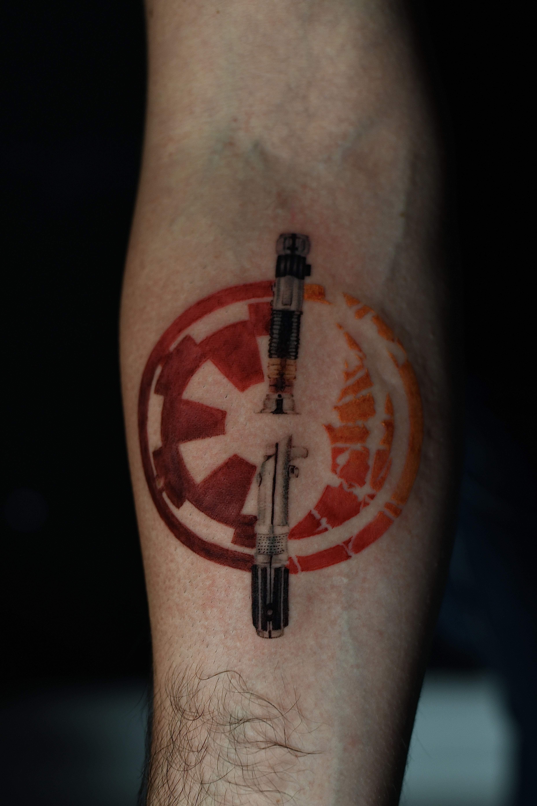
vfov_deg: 27.0
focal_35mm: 75
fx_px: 1678
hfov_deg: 18.2
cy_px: 403
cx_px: 268
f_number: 3.2
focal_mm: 50
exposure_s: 1/40
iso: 400
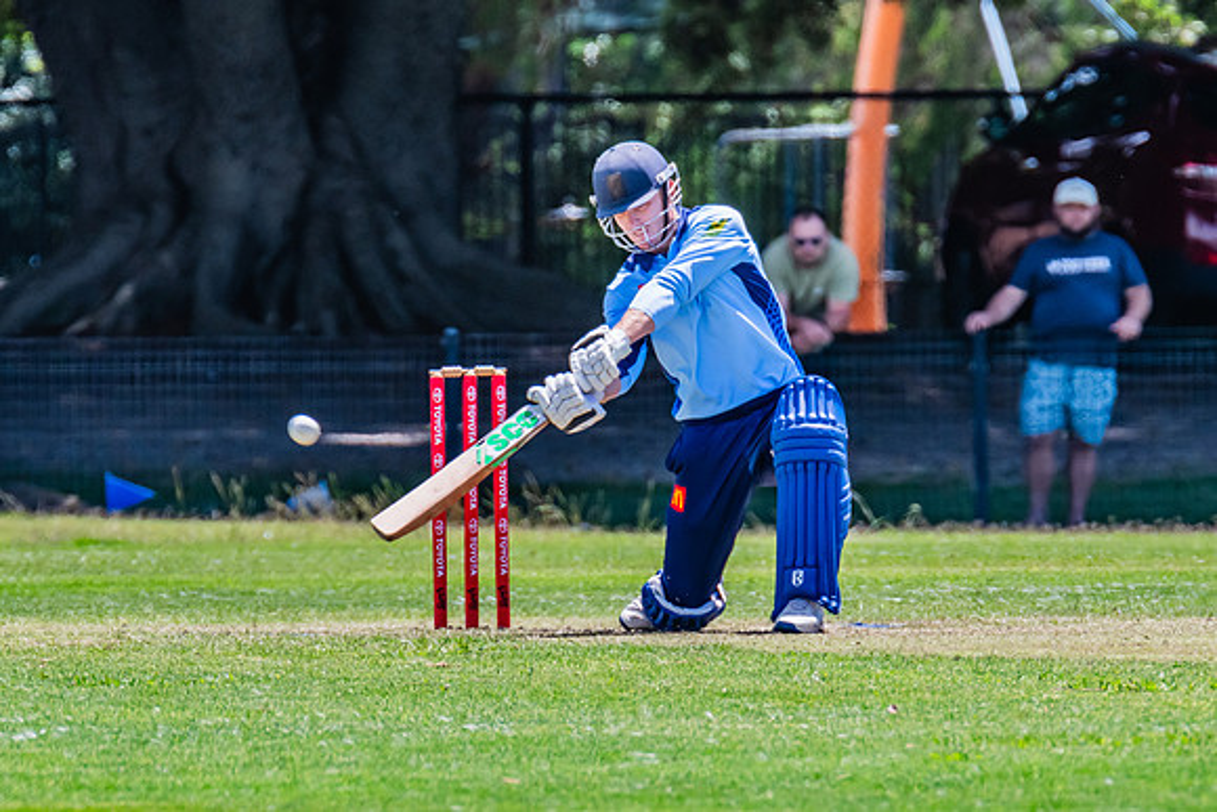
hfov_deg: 2.2
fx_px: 32166
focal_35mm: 951
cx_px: 675
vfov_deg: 1.4
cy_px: 382
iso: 800
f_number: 10
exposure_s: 1/1000
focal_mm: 600
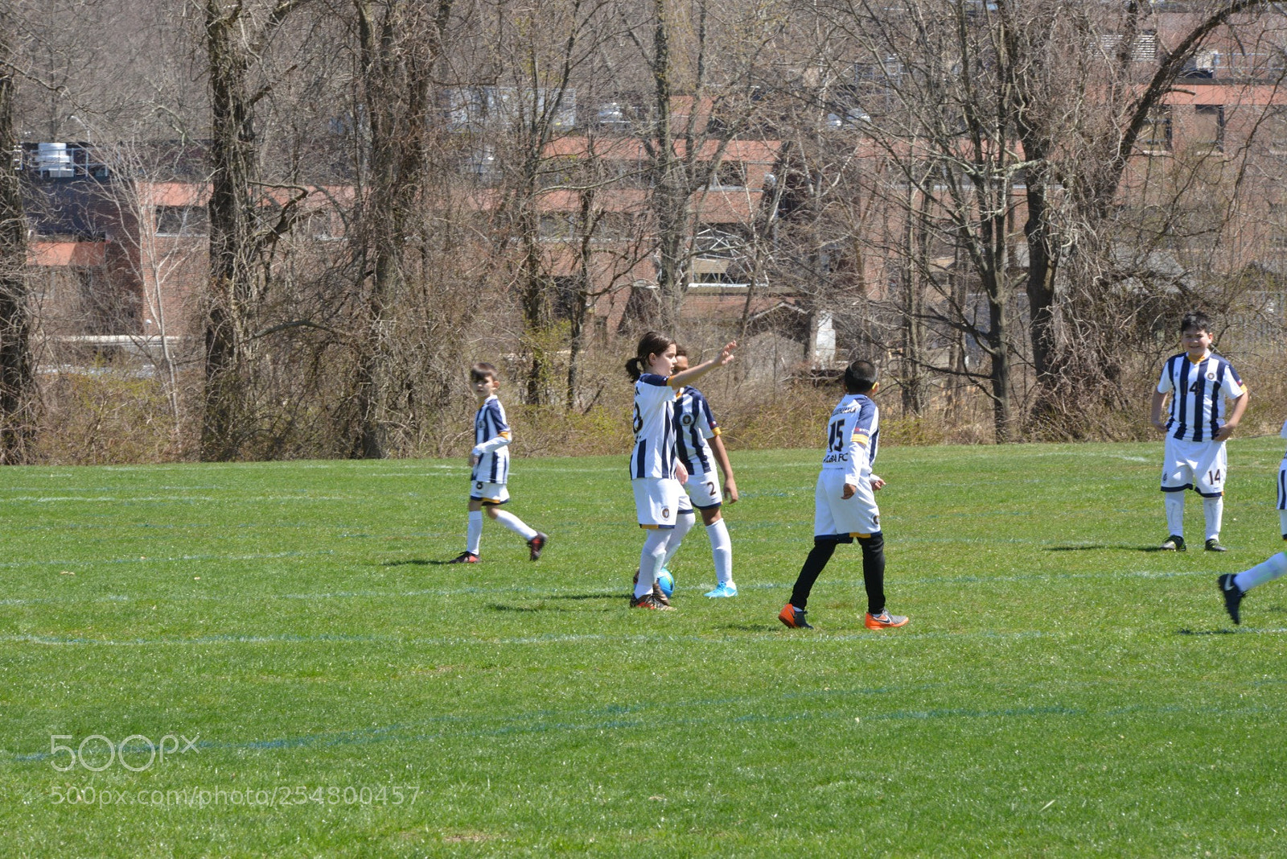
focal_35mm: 200
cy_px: 430
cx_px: 644
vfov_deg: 6.9
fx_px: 7150
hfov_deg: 10.3
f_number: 22
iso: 900
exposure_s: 1/125
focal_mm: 200
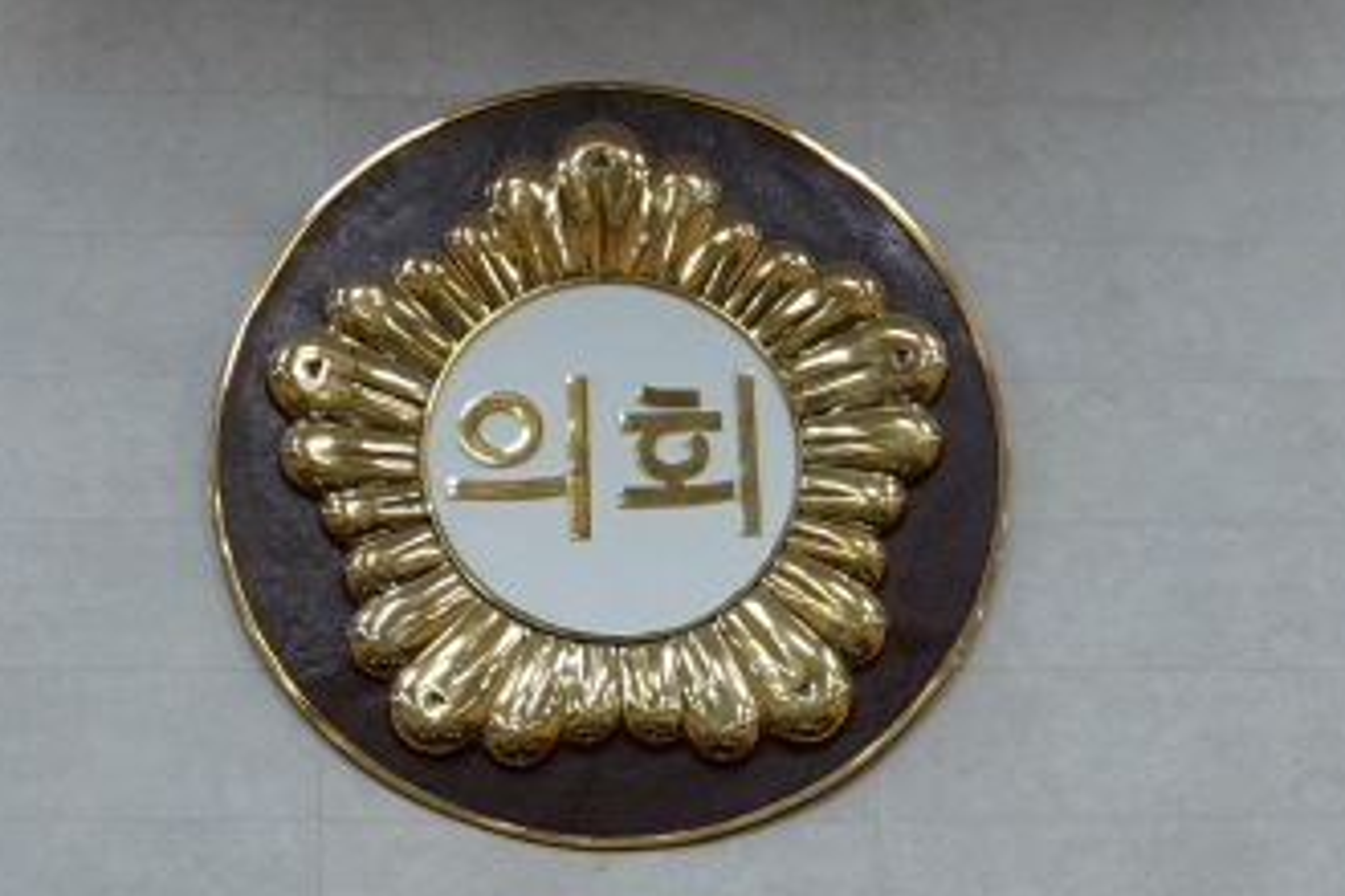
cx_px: 770
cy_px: 1022
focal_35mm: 94
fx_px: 3512
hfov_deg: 21.7
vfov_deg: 14.2
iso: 100
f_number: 2.8
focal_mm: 11.51
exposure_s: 1/40
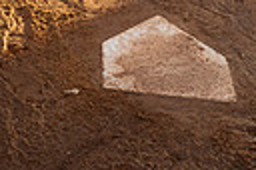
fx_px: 675
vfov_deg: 11.8
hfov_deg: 21.4
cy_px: -236
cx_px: 90
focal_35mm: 95
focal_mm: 27
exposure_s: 1/250
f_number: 4
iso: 100
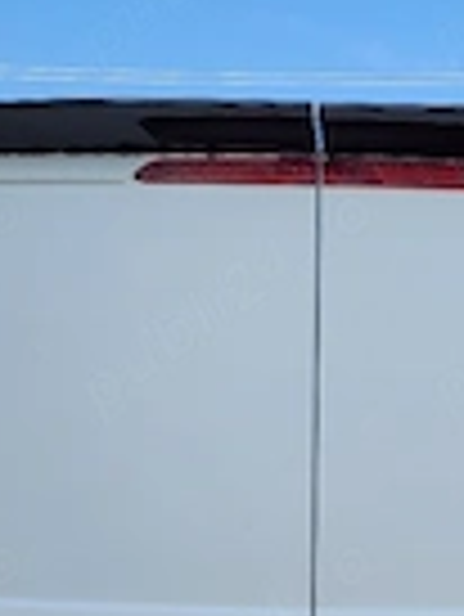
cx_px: 315
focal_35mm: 76
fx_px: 1356
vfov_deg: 23.7
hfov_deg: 19.3
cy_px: 706
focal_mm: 5.4
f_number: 1.8
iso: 40
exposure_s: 1/1429
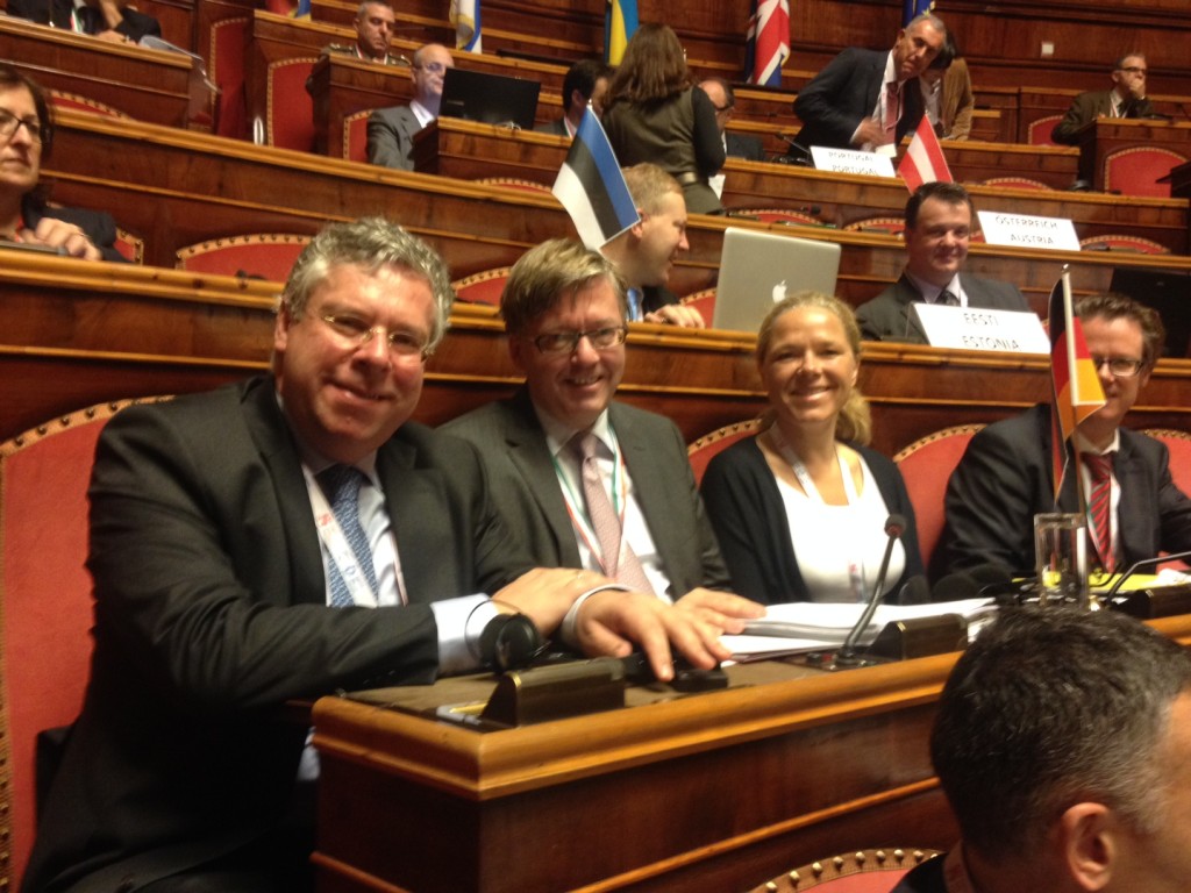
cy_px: 446
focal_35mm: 35
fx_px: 1204
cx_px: 596
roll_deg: -1.3
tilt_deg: -2.1
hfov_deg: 52.6
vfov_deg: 40.7
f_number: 2.4
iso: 200
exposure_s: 1/20
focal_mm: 4.28
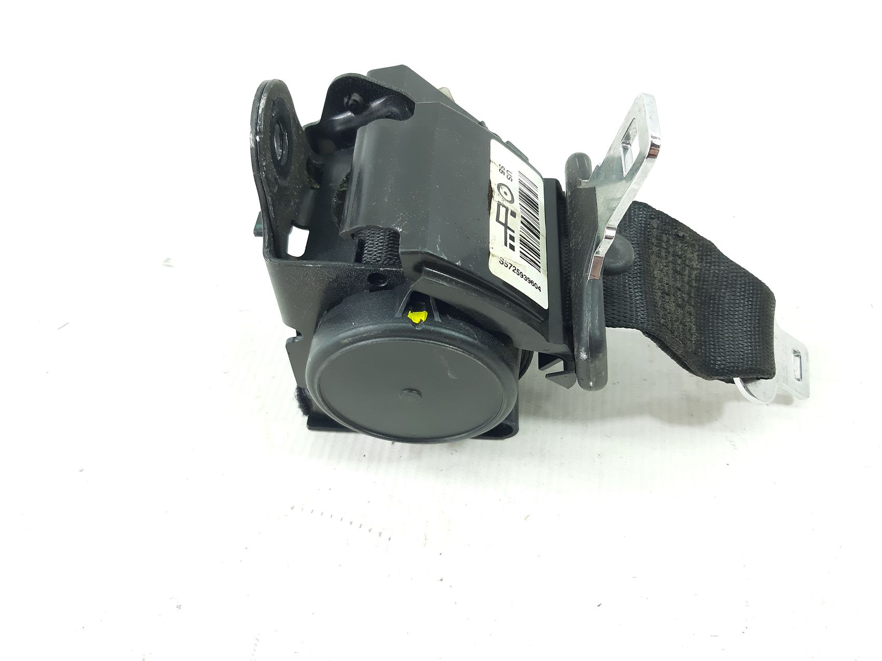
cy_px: 330
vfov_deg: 51.3
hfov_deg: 65.3
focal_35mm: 27
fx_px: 688
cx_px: 441
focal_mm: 3.93
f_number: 1.7
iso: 80
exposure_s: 1/50
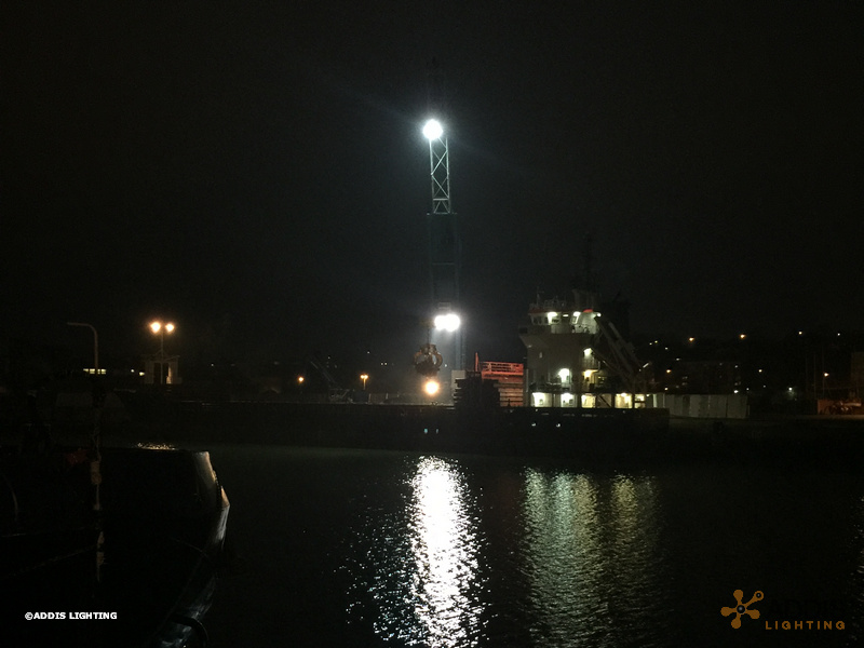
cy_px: 324
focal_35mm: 29
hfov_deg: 61.7
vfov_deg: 48.2
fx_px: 724
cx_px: 432
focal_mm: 4.15
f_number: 2.2
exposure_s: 1/10
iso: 125
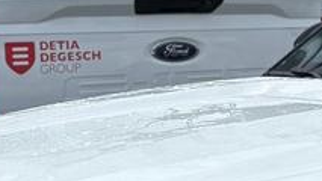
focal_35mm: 170
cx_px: 514
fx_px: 1452
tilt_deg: -5.9
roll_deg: +1.3
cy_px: 140
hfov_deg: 12.0
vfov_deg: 7.1
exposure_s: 1/2865
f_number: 1.6
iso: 50
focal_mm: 5.96
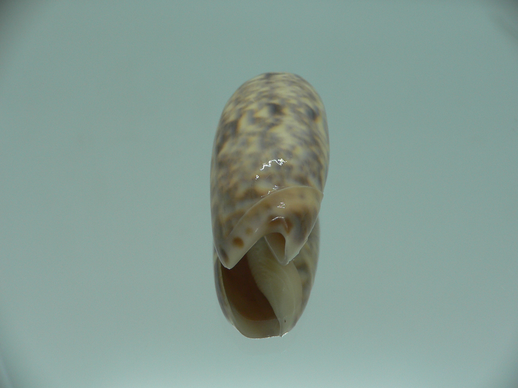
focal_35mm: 35
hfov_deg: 52.6
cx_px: 259
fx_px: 524
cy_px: 194
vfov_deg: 40.7
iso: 80
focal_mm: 4.6
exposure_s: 1/60
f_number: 2.8
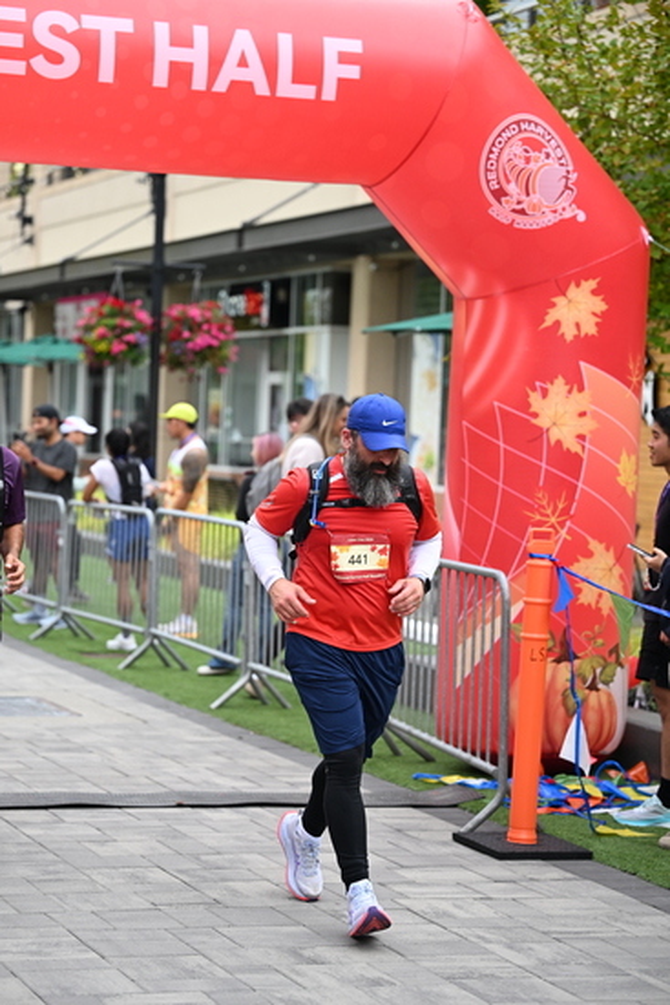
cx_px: 335
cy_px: 502
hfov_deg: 15.9
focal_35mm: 86
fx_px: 2399
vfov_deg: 23.6
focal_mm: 86
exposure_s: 1/2000
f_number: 2.8
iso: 640
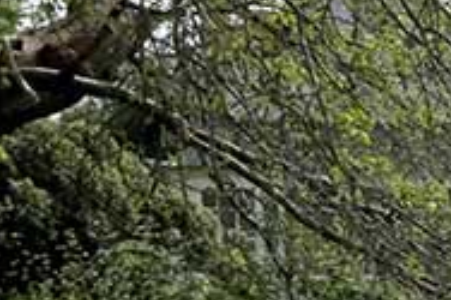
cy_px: 286
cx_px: 945
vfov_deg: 9.8
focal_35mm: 139
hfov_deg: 12.7
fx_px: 1740
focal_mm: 20
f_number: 11
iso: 6400
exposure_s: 1/4000
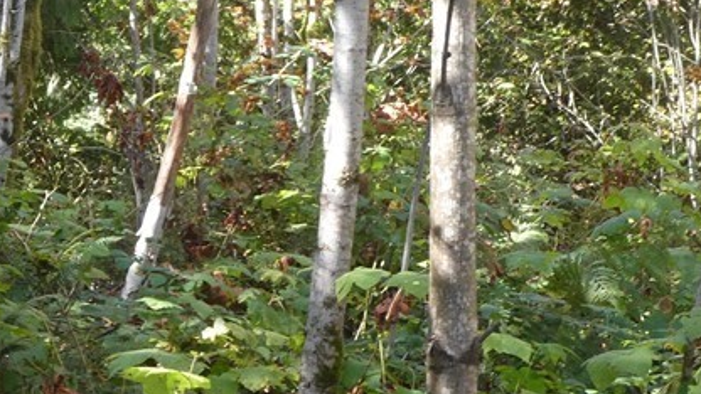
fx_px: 2342
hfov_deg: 17.0
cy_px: 241
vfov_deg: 9.6
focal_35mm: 126
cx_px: 248
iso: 200
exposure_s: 1/60
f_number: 4
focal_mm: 8.4
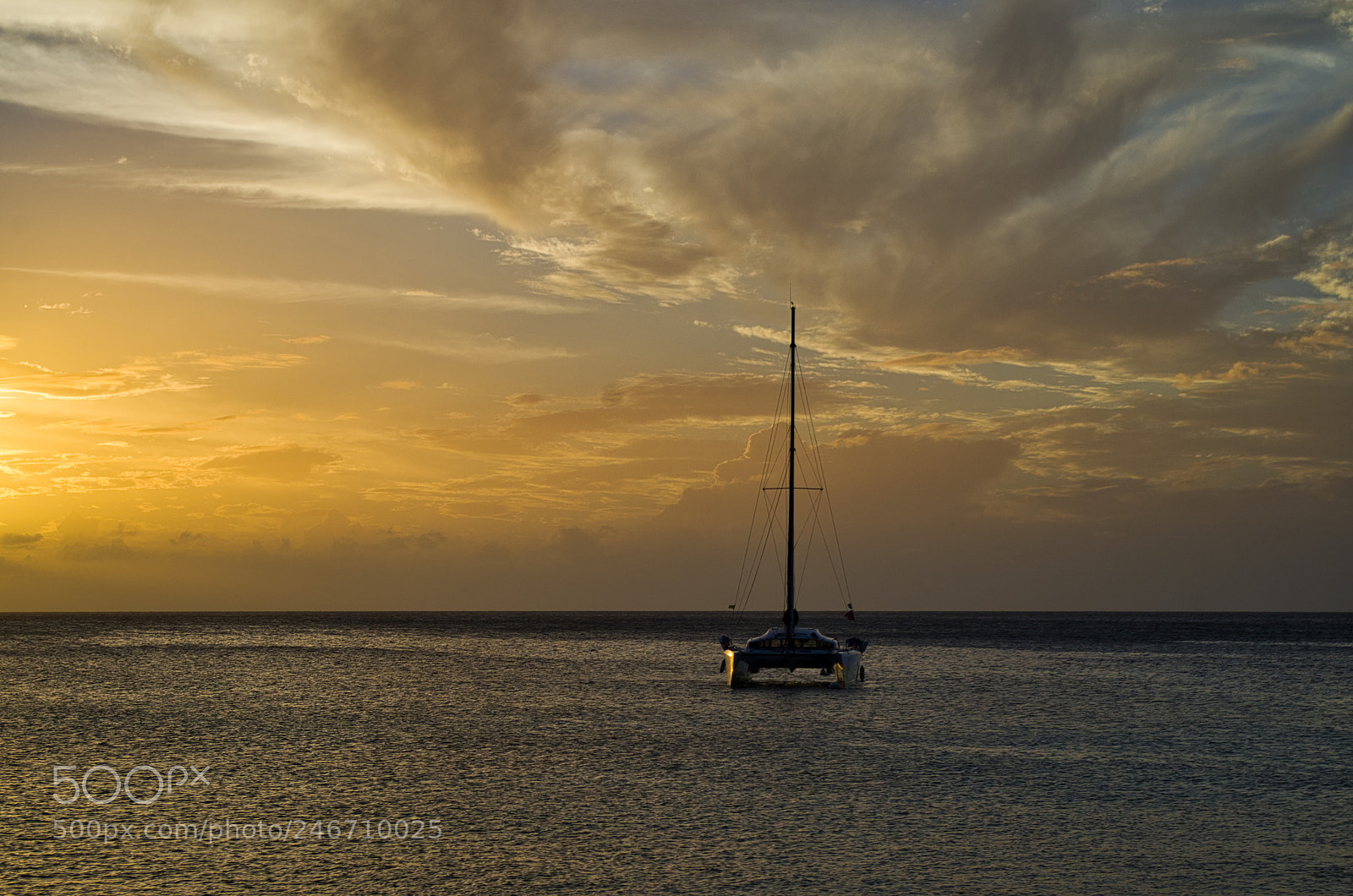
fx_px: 3076
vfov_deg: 16.6
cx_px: 676
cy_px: 448
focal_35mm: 82
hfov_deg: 24.8
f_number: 6.3
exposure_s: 1/160
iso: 100
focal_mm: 55
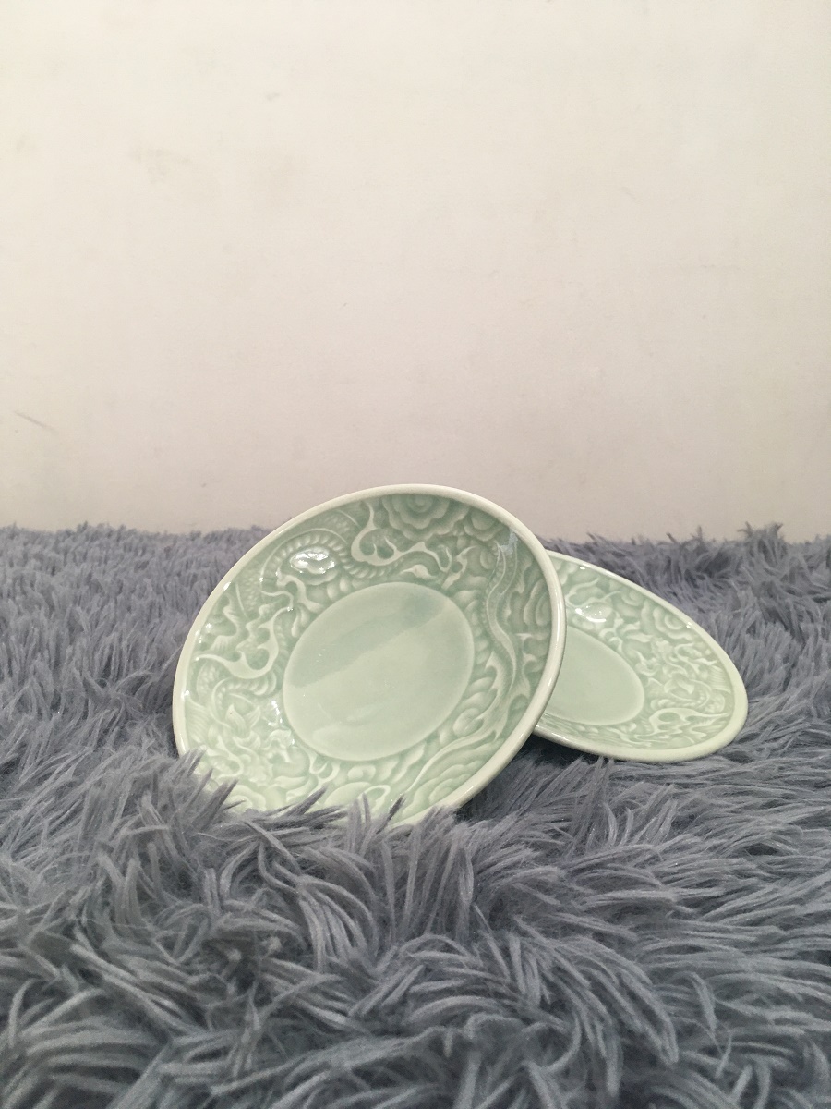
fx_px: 928
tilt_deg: -16.6
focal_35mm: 29
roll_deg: -1.1
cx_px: 416
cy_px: 554
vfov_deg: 61.7
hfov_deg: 48.2
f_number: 2.2
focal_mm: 4.15
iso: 64
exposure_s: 1/33
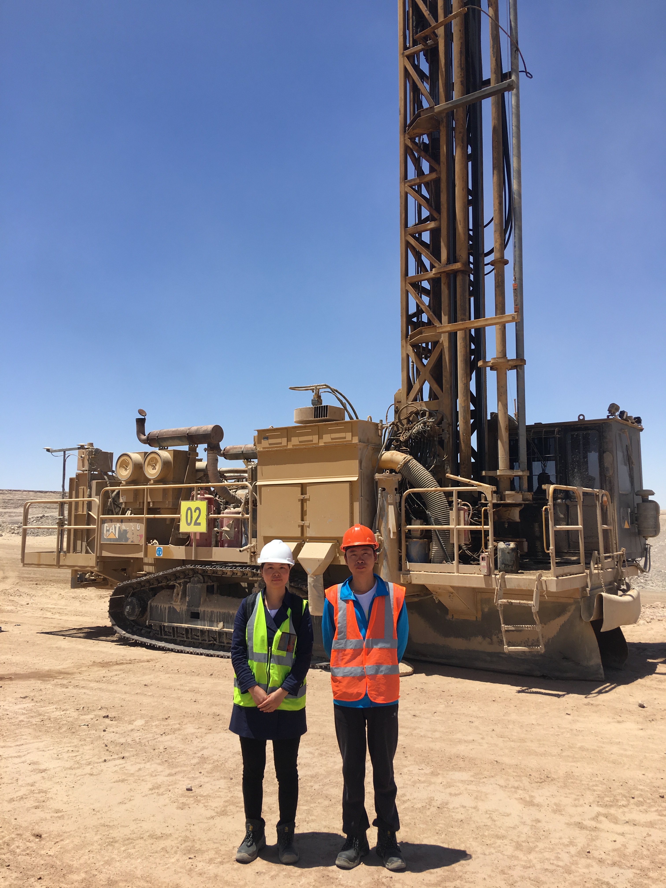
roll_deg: +0.5
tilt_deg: +6.7
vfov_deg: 61.7
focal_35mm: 29
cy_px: 444
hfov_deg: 48.2
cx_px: 333
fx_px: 744
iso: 25
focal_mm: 4.15
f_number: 2.2
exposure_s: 1/1876
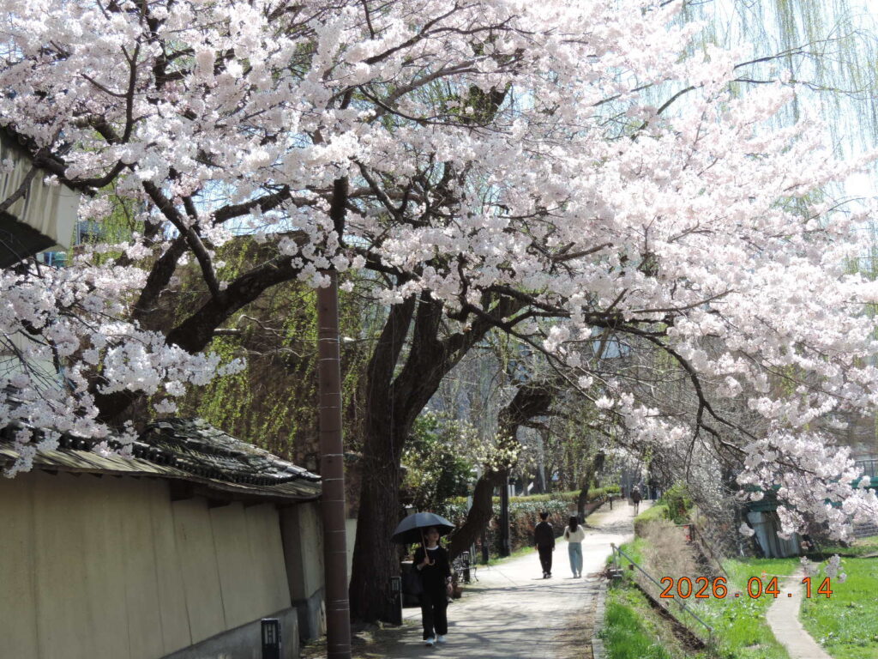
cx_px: 439
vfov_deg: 24.4
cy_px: 330
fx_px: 1522
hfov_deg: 32.2
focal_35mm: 60
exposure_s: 1/320
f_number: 3.7
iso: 80
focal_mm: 10.7
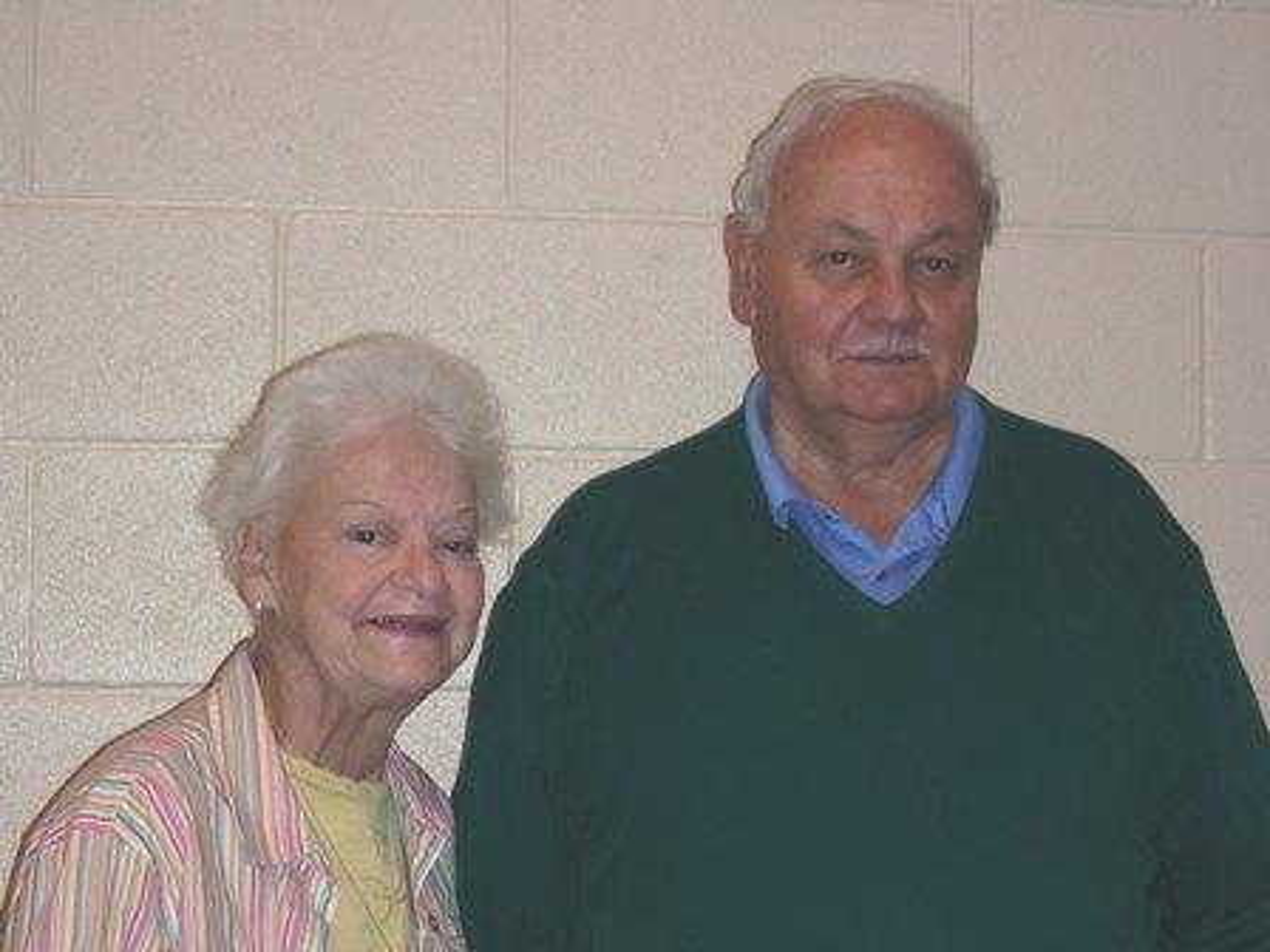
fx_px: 1944
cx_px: 635
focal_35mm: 53
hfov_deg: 36.2
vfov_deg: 27.5
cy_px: 476
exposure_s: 1/60.1
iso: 50
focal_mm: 8.8
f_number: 3.5
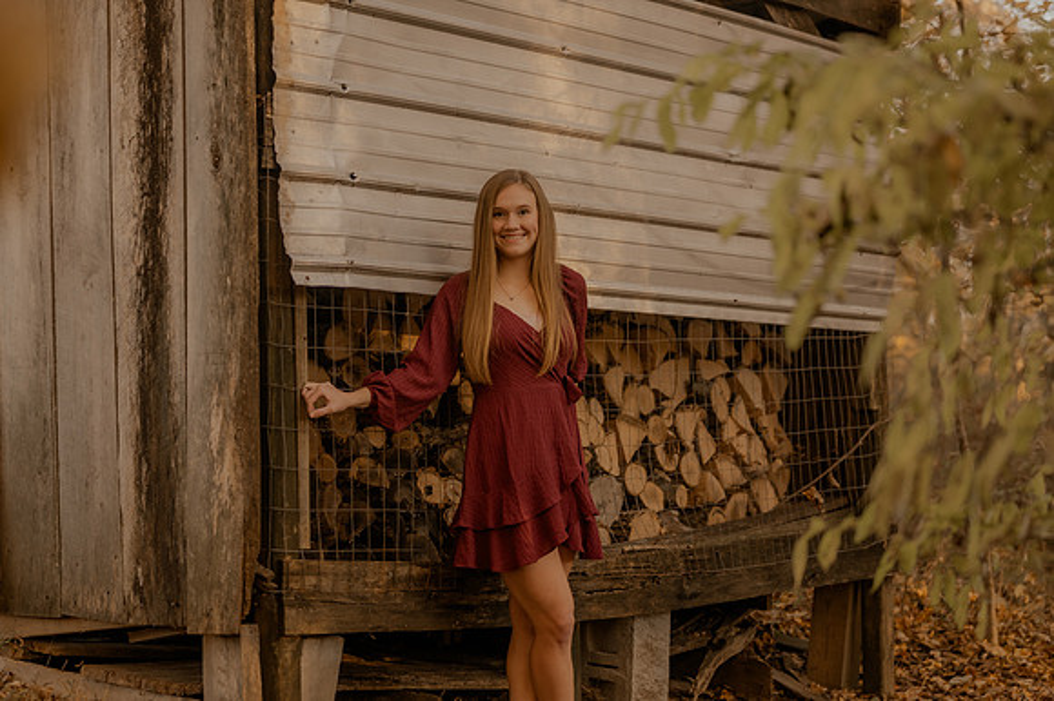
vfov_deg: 18.2
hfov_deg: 27.0
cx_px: 527
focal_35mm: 75
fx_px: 2194
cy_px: 350
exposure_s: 1/320
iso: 250
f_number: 1.8
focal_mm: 50
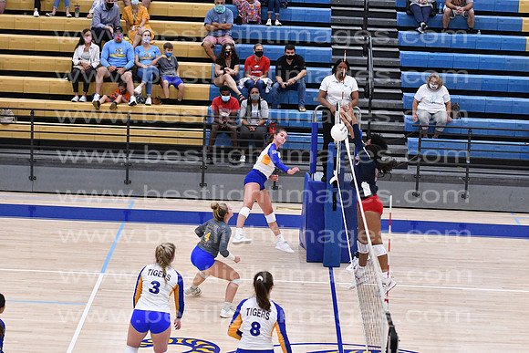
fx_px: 1543
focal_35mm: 105
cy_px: 176
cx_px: 264
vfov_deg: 13.0
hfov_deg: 19.5
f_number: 3.2
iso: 6400
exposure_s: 1/1000
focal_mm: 70
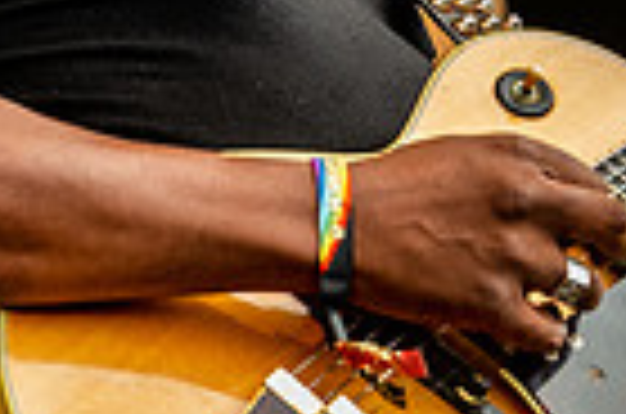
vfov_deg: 1.8
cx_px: 560
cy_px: -77
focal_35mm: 741
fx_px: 12856
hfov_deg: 2.8
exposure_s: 1/500
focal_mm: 165
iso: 800
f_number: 4.5
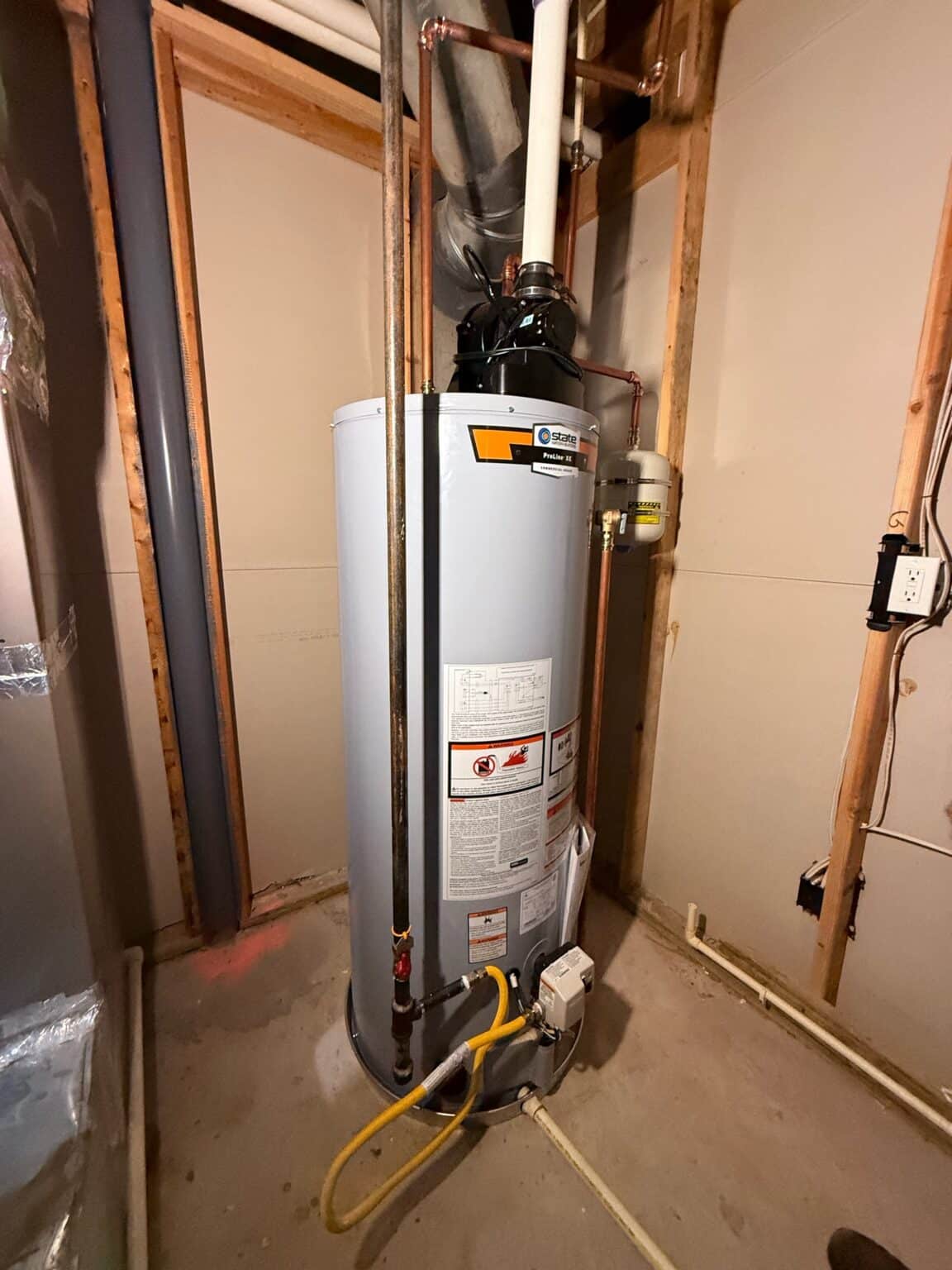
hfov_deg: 85.7
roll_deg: -0.6
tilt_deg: -10.0
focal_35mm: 14
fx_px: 513
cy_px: 635
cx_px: 476
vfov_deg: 102.1
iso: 500
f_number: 2.2
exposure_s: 1/60
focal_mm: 2.22
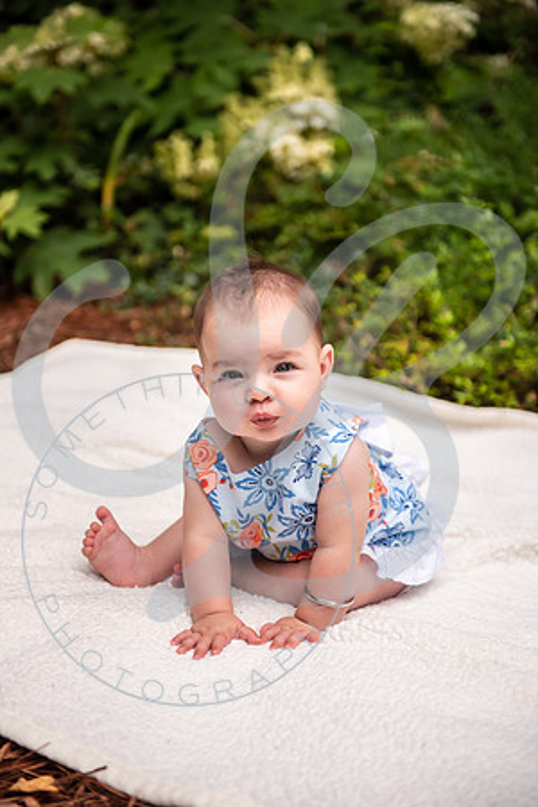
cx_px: 269
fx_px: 1569
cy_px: 404
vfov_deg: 28.8
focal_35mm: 70
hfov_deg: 19.5
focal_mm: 70
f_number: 2.8
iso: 200
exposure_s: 1/2500
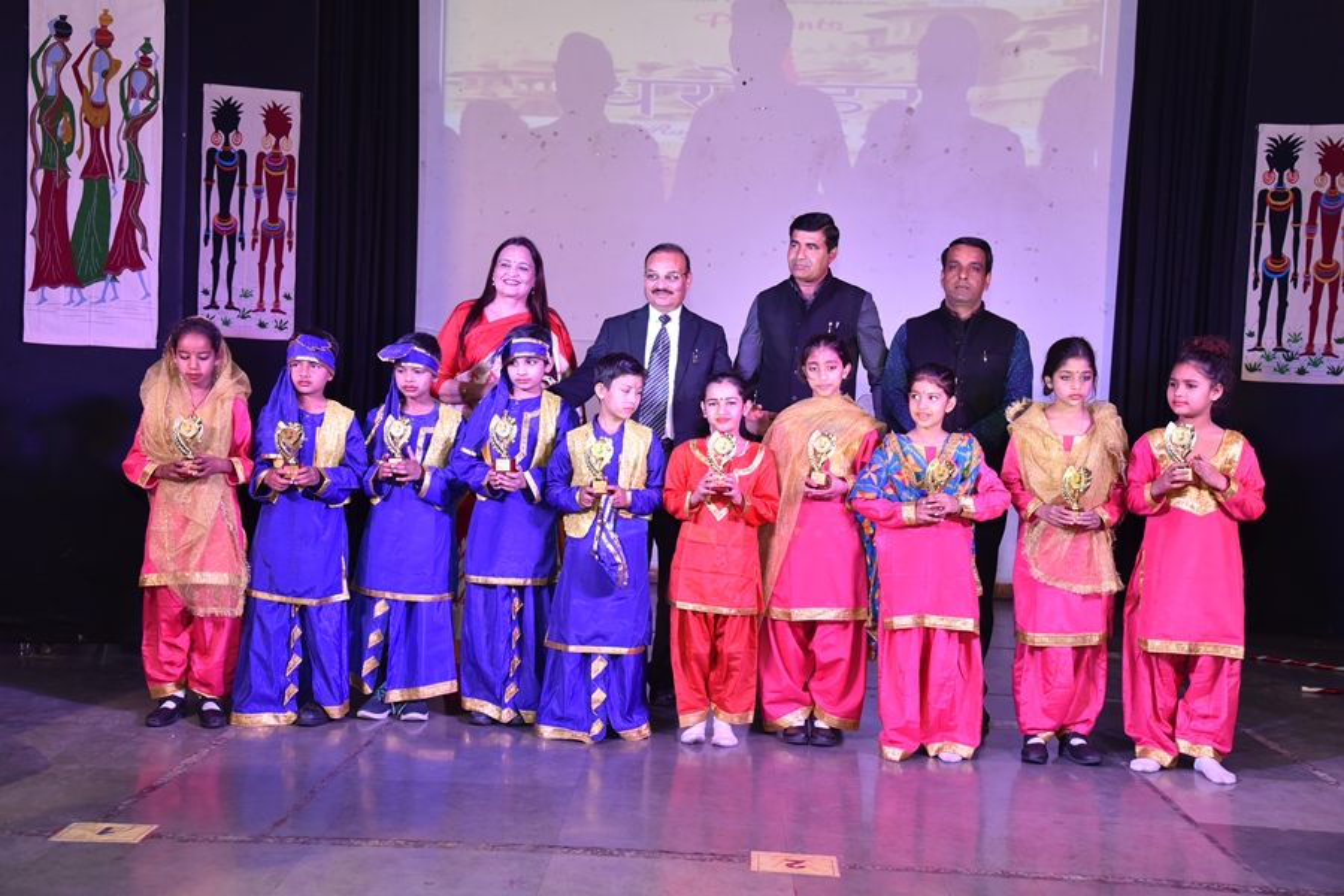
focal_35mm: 40
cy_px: 448
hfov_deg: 48.5
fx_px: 1493
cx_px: 672
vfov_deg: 33.4
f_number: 5.6
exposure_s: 1/125
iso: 1250
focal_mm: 40
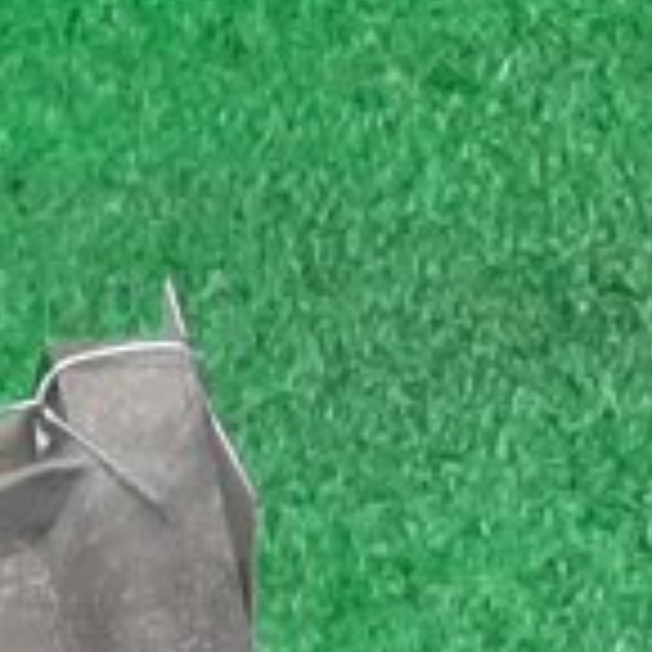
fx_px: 4880
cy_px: 1547
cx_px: -976
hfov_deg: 7.1
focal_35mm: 229
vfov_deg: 7.2
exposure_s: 1/50
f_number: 1.7
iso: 114
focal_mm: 3.93
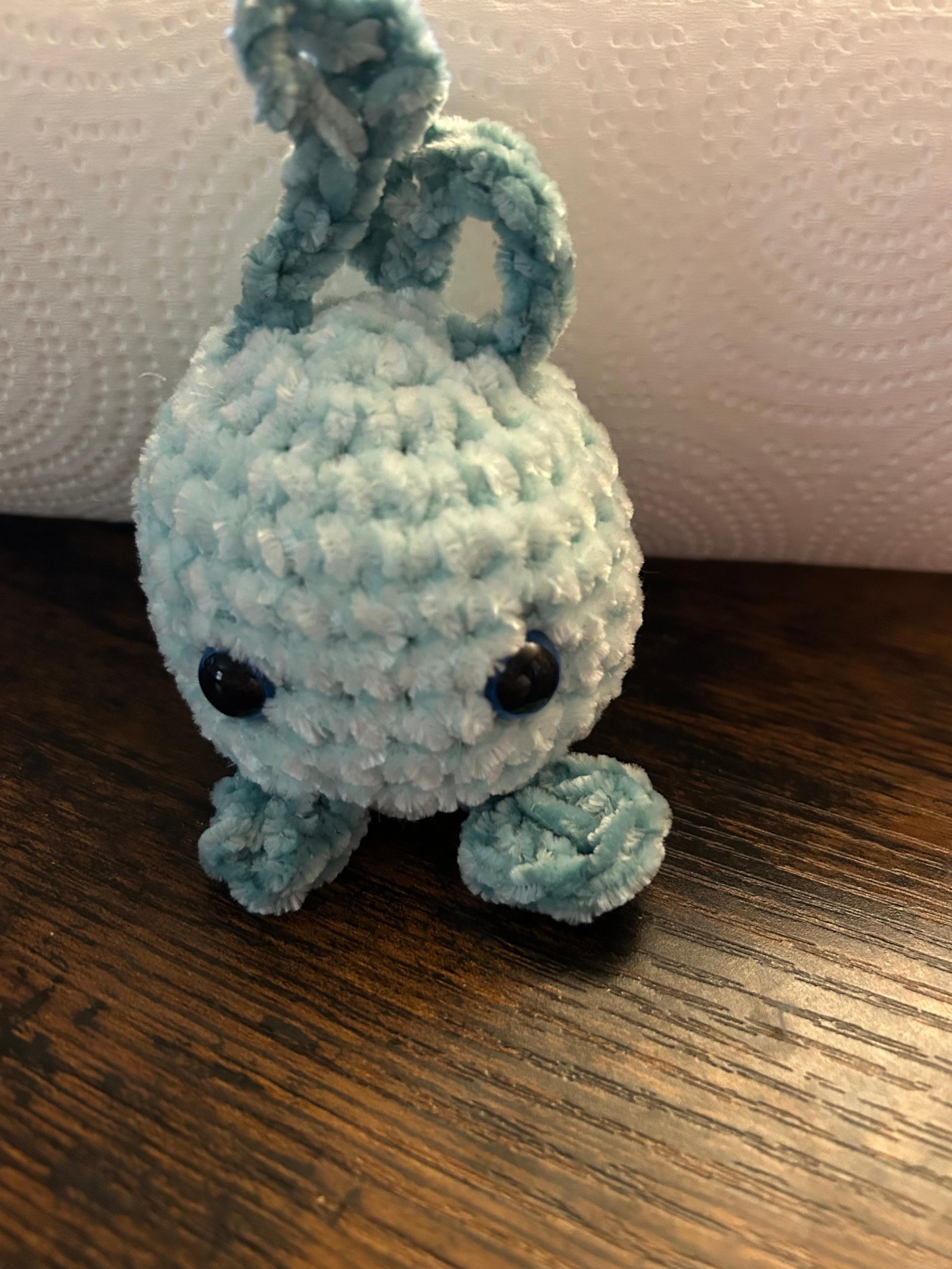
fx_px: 953
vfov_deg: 67.3
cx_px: 476
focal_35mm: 26
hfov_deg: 53.1
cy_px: 634
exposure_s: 1/30
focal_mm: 5.7
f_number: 1.5
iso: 500
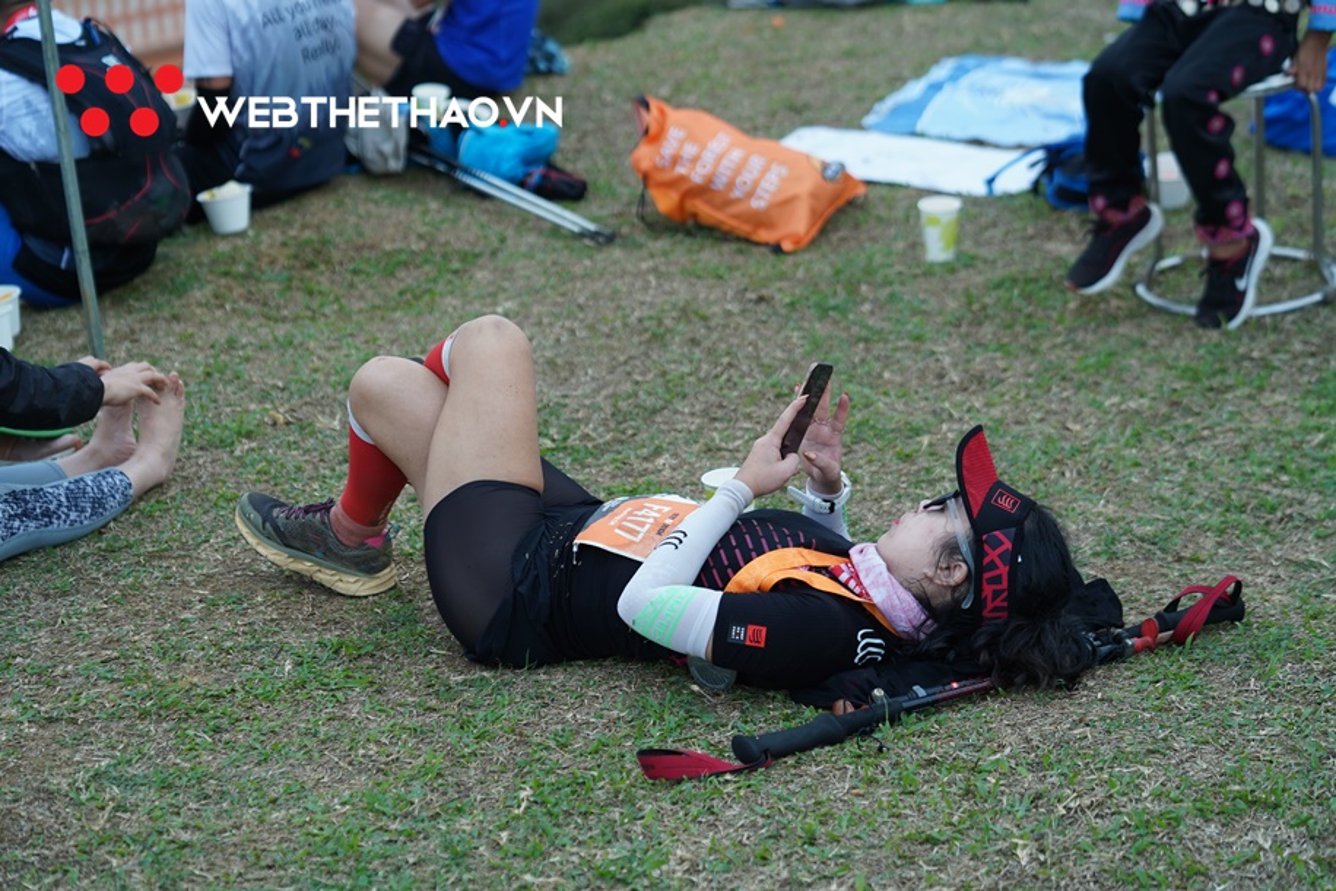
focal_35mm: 81
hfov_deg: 25.1
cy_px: 446
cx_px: 668
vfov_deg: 16.9
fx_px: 3006
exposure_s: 1/800
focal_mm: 81
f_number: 2.8
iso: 250
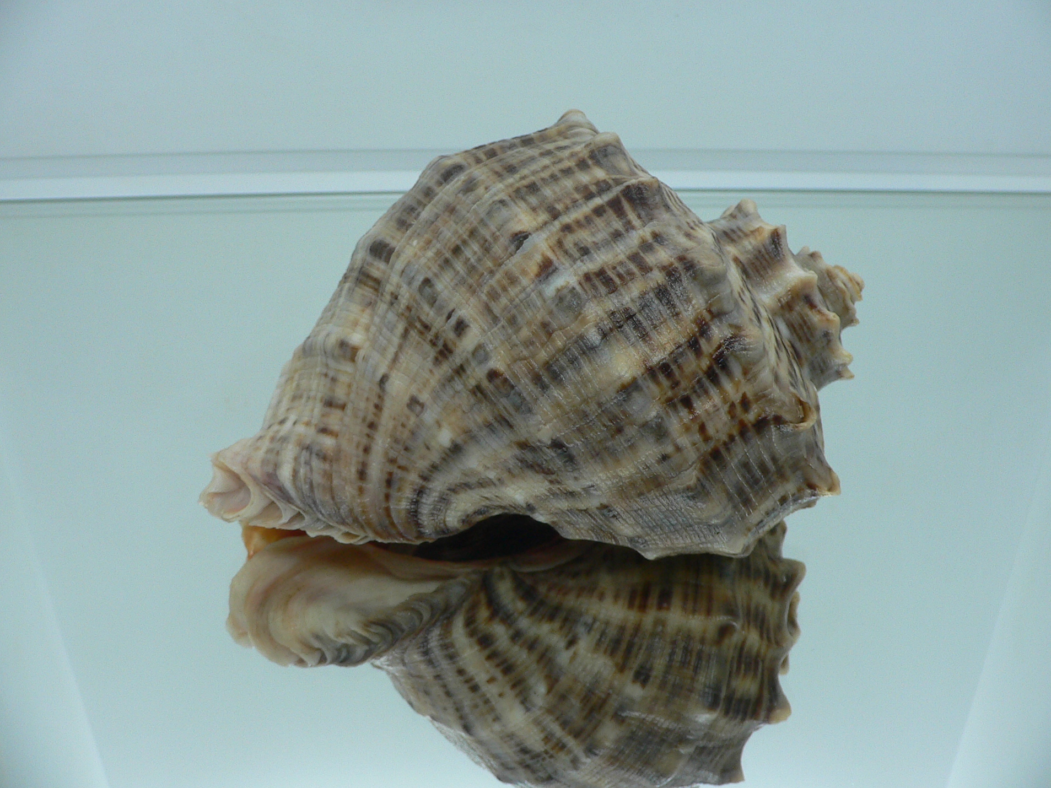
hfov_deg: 50.1
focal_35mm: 37
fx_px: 1123
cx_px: 529
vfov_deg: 38.7
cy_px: 381
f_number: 2.8
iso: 100
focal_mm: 4.6
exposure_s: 1/60
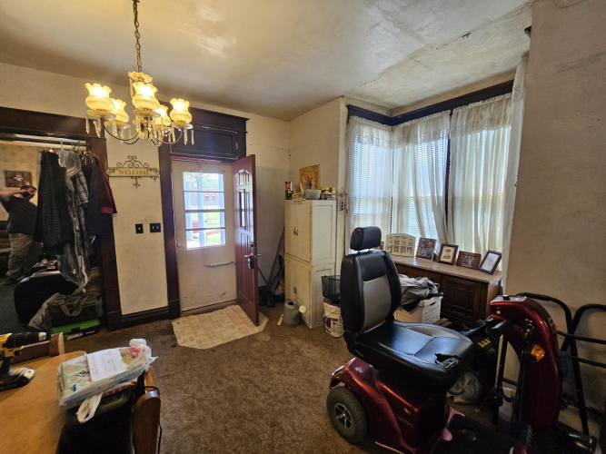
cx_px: 303
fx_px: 228
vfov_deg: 89.9
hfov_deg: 106.2
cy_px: 227
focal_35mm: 13
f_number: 2.2
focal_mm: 2.2
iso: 200
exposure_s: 1/60
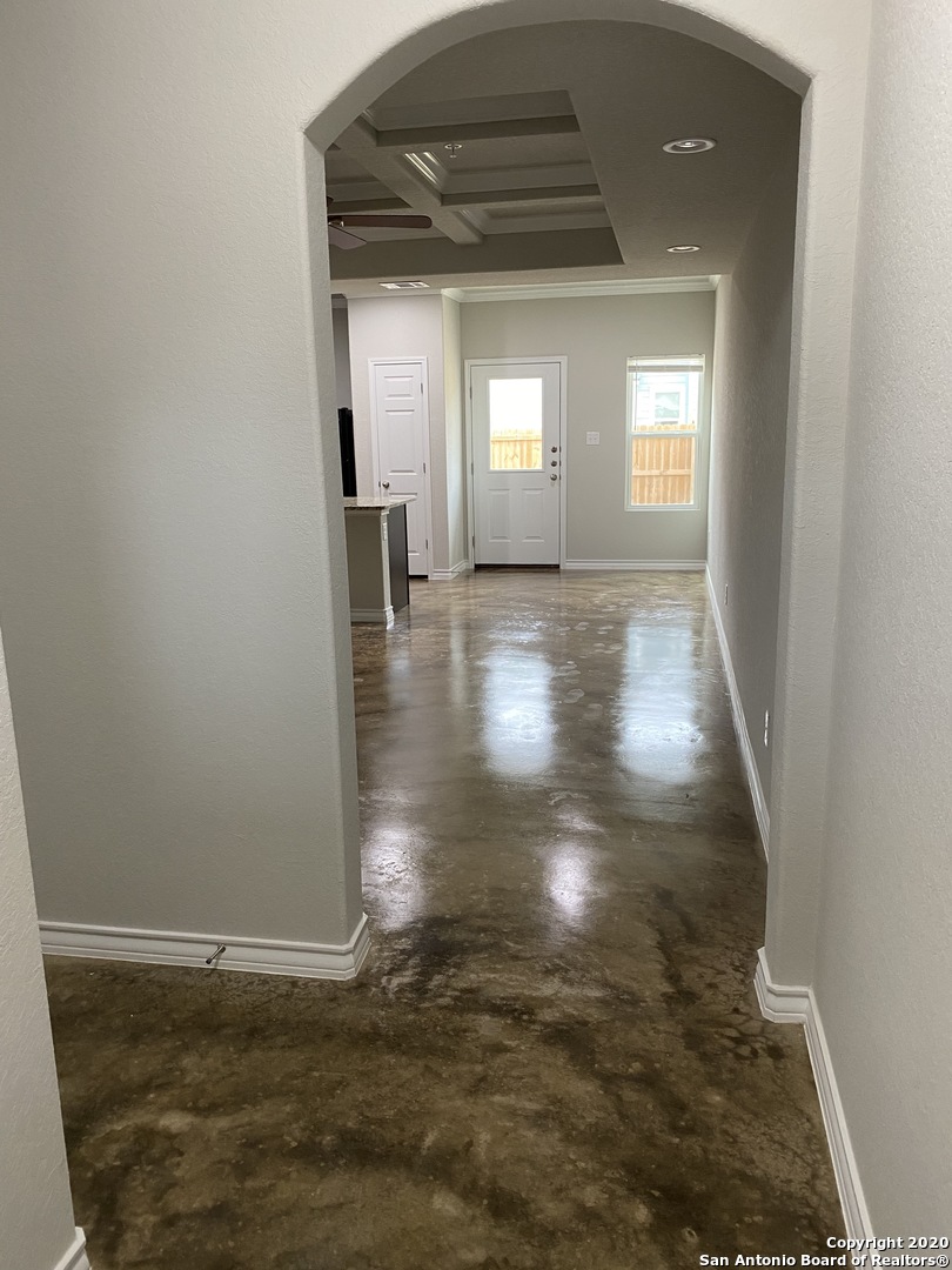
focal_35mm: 26
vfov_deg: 67.3
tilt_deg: -10.4
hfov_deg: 53.1
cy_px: 635
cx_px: 476
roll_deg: +0.9
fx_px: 953
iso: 250
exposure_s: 1/60
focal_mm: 4.25
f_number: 1.8
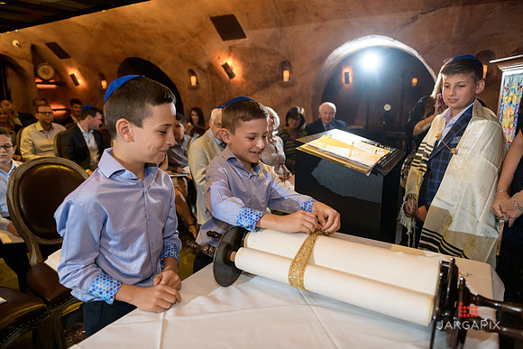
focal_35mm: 24
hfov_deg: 73.7
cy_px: 174
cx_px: 262
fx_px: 349
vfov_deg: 53.2
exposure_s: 1/125
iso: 1600
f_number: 3.2
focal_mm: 24
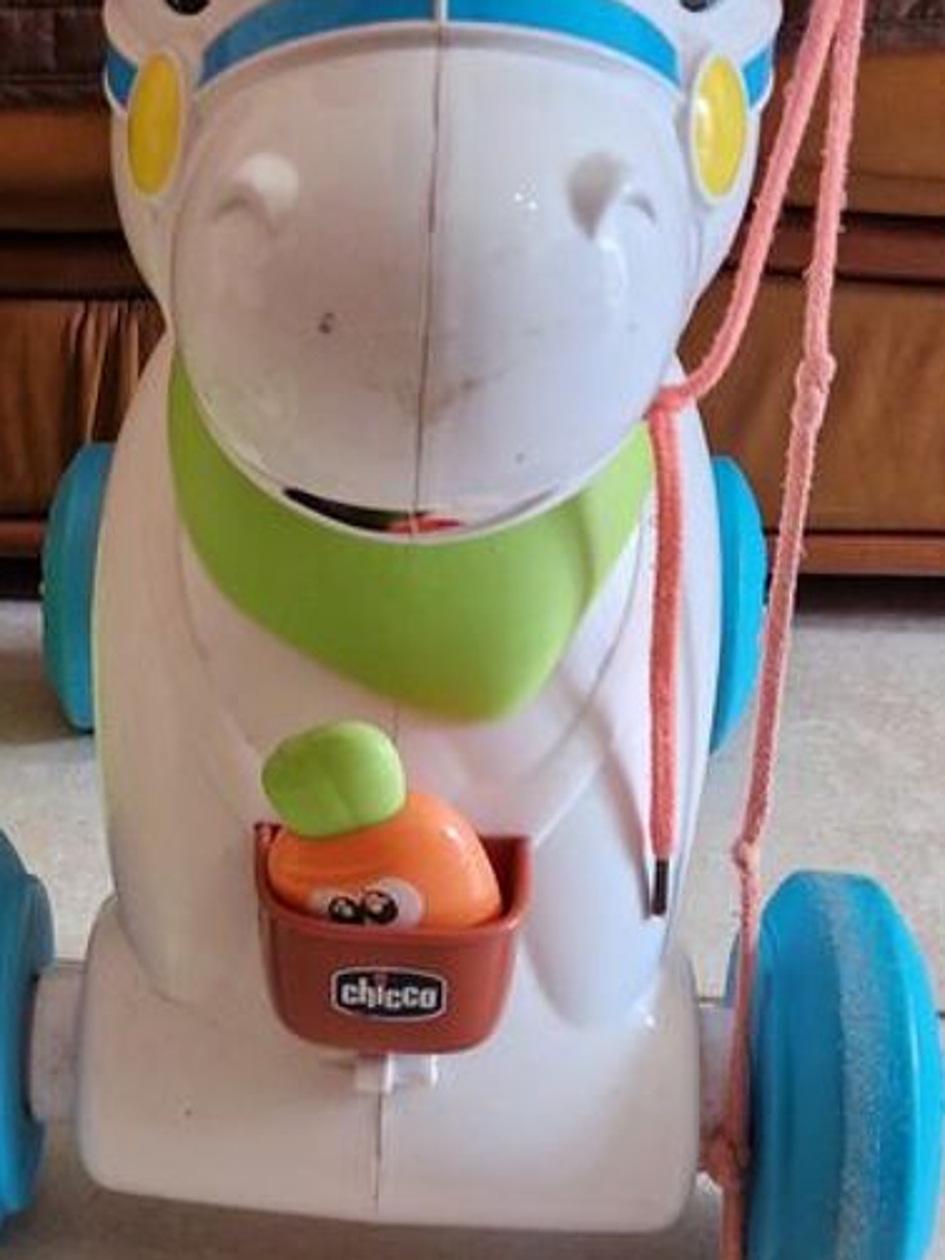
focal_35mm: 61
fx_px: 2221
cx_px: 28
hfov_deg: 23.2
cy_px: 700
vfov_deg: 31.7
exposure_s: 1/100
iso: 200
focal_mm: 5.4
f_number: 1.8
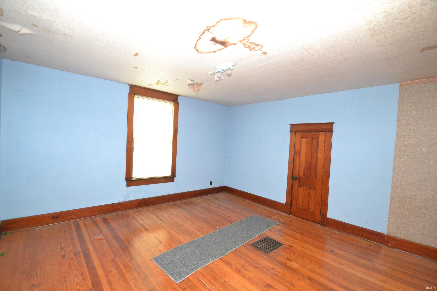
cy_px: 146
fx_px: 182
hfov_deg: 100.4
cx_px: 218
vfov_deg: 77.3
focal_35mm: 15
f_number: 3.5
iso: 3200
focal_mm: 10
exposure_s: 1/60
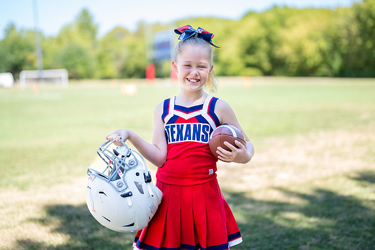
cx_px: 190
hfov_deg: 35.6
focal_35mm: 56
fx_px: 584
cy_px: 113
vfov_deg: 24.2
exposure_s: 1/1250
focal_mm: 50
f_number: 1.2
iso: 100
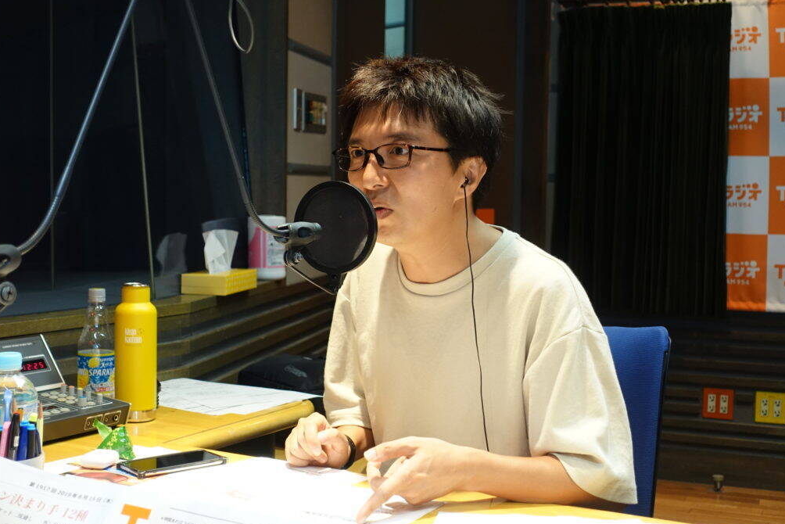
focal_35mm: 52
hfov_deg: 38.2
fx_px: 1134
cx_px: 389
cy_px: 265
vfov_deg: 26.0
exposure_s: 1/50
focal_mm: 18.7
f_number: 2.8
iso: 500
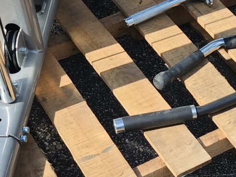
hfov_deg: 18.9
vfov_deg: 14.9
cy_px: 137
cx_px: 267
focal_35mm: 99
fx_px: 675
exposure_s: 1/1941
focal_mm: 5
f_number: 1.8
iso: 50
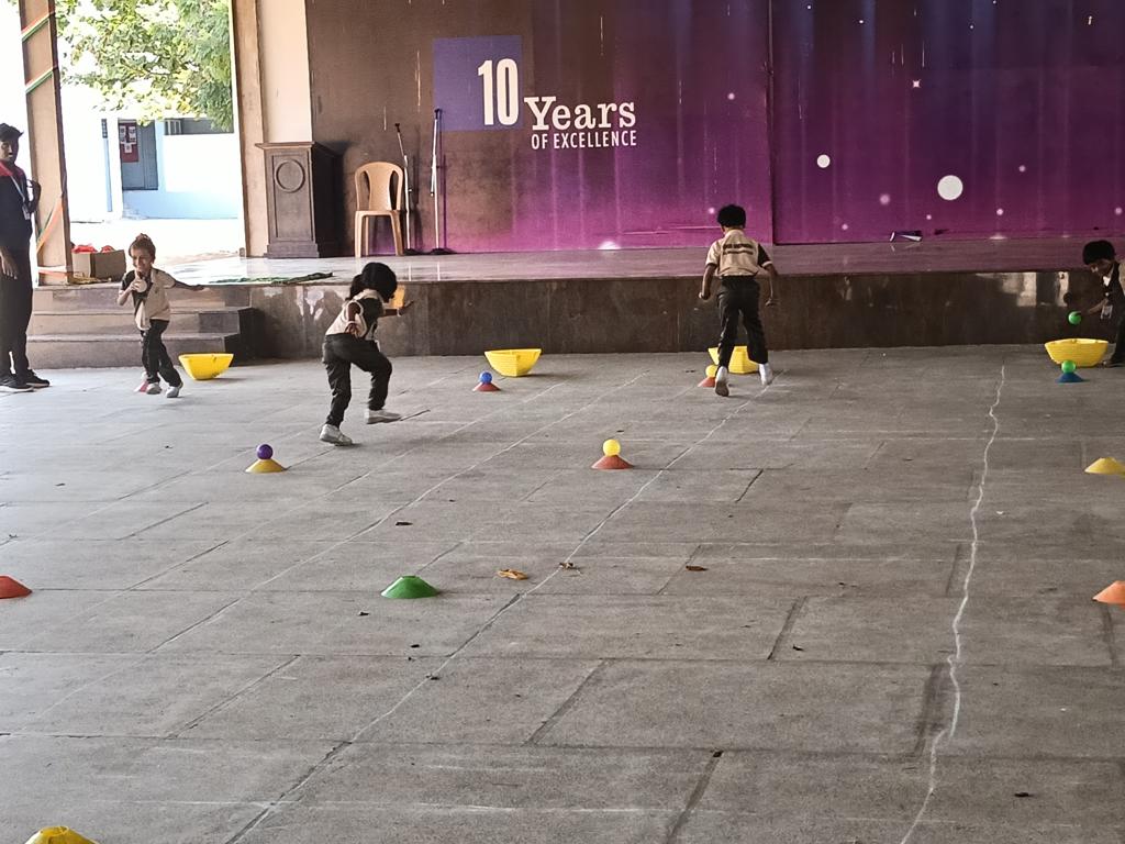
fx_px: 2047
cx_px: 562
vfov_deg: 23.3
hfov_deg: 30.7
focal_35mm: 63
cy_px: 422
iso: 250
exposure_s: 1/120
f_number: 1.8
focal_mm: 3.98
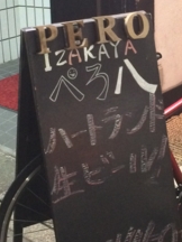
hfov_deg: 17.1
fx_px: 603
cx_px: 133
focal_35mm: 86
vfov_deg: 22.5
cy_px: 50
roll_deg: +1.9
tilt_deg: -15.9
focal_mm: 4.15
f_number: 2.2
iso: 400
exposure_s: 1/15
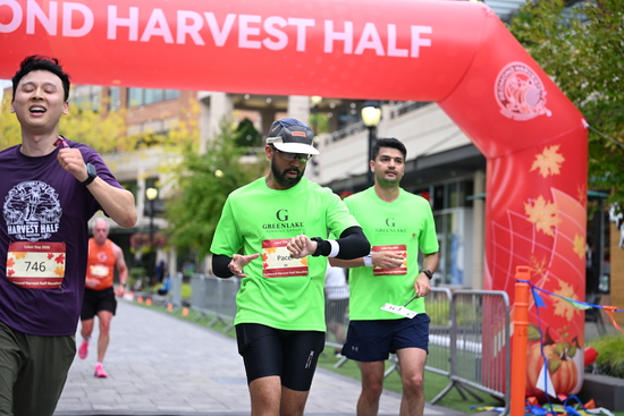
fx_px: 1214
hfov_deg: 28.8
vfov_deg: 19.5
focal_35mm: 70
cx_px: 312
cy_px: 208
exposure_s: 1/2000
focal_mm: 70
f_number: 2.8
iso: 640
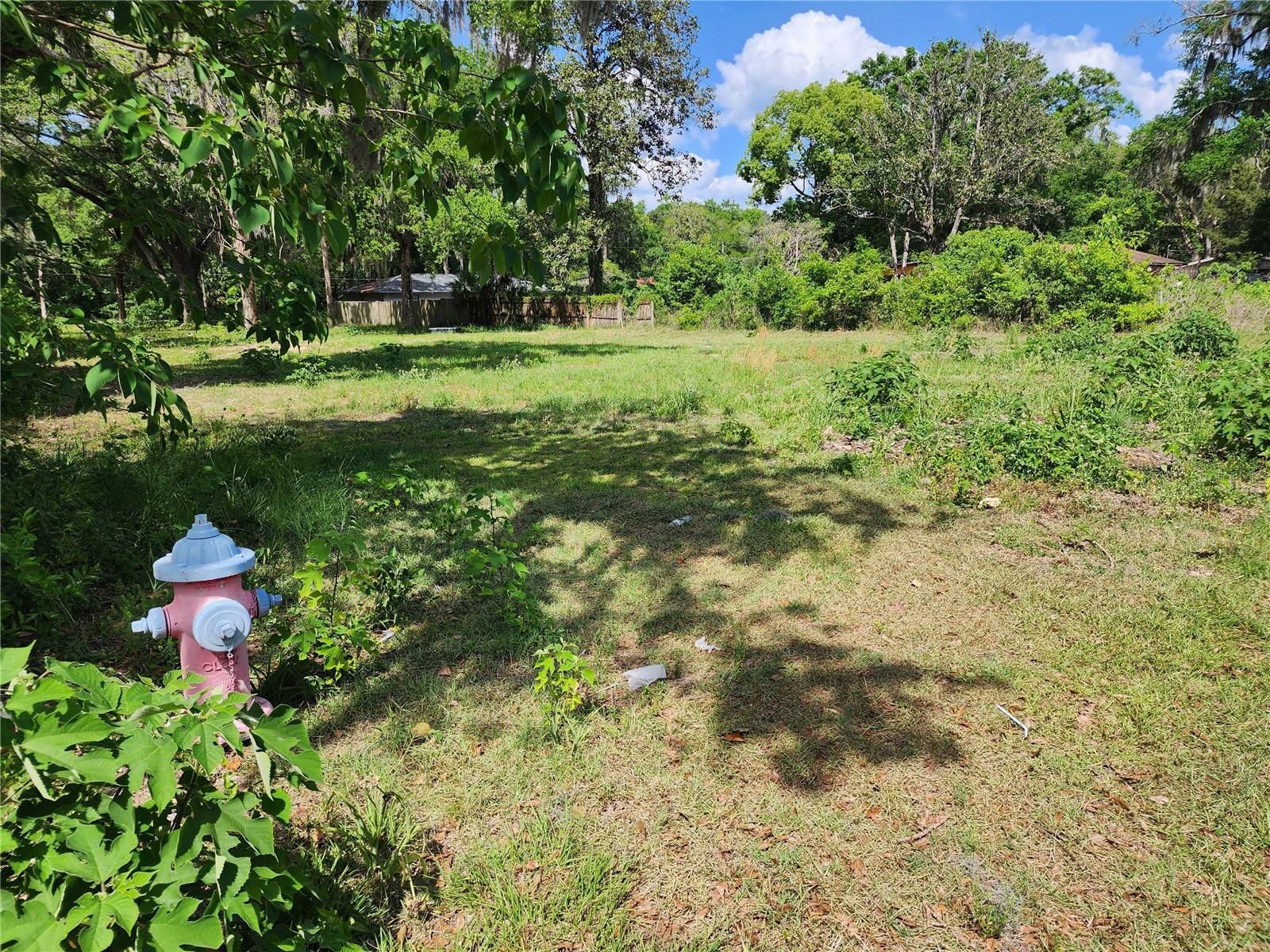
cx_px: 635
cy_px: 476
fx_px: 844
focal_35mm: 23
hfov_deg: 73.9
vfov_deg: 58.9
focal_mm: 6.4
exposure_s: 1/705
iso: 12
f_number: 1.8
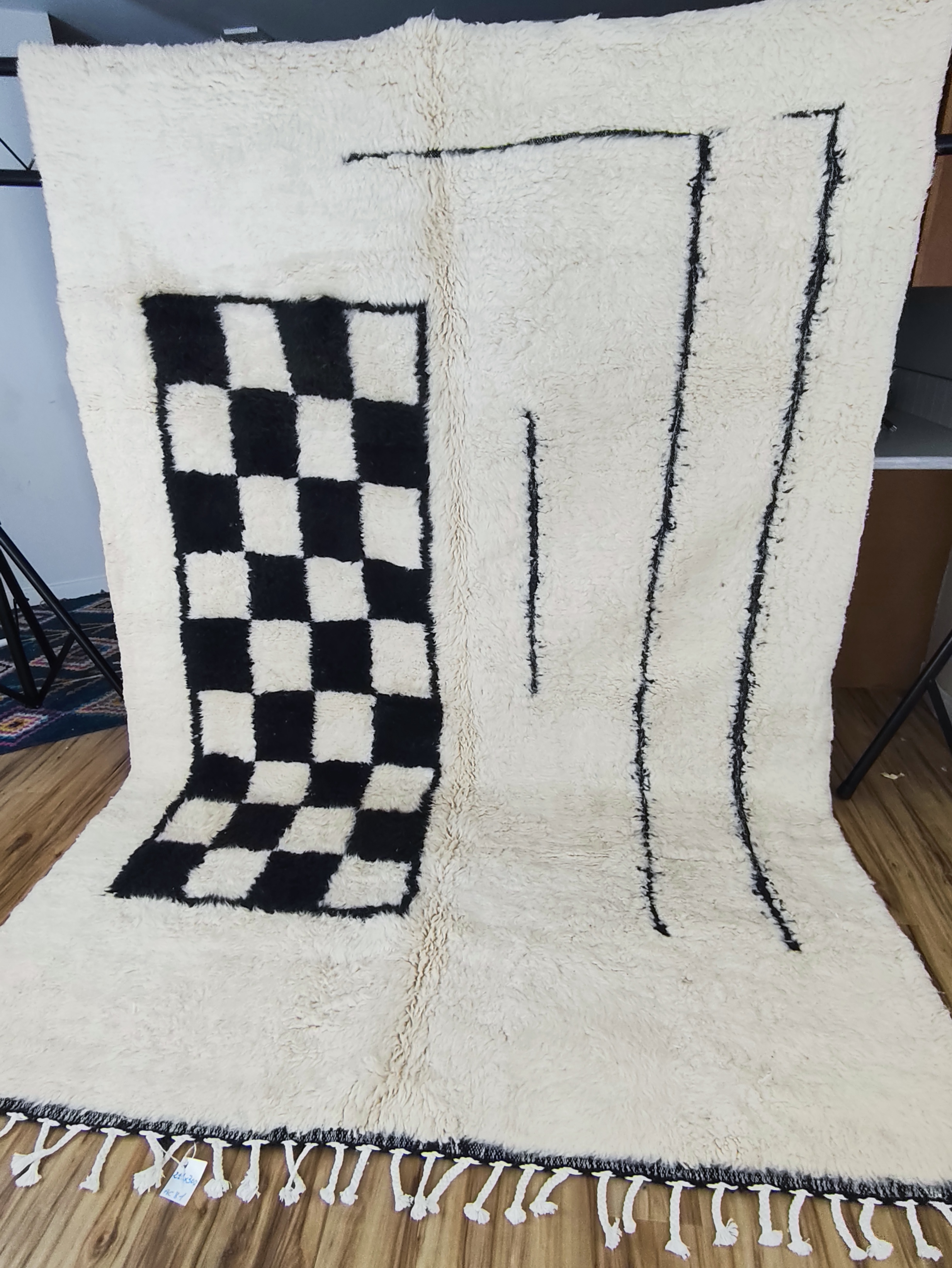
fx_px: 659
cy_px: 634
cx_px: 476
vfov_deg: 87.7
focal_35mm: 18
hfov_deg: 71.7
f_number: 2.2
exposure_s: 1/120
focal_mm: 1.65
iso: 160
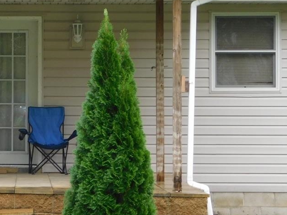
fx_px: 1591
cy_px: 83
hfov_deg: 10.2
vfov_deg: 7.7
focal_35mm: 192
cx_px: -17
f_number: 4.4
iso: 140
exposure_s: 1/60
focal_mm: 14.2
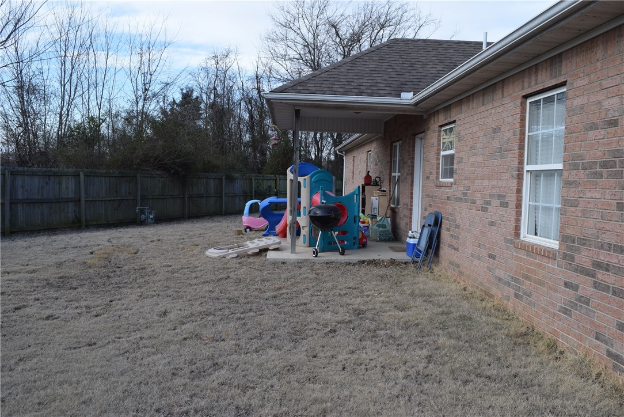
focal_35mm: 30
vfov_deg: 43.7
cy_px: 208
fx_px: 520
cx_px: 312
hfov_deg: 61.9
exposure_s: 1/250
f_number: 8
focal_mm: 20
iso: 220
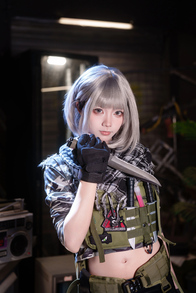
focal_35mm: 50
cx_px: 98
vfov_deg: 39.6
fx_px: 408
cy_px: 146
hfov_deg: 27.0
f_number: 2.8
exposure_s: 1/60
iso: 320
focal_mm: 50
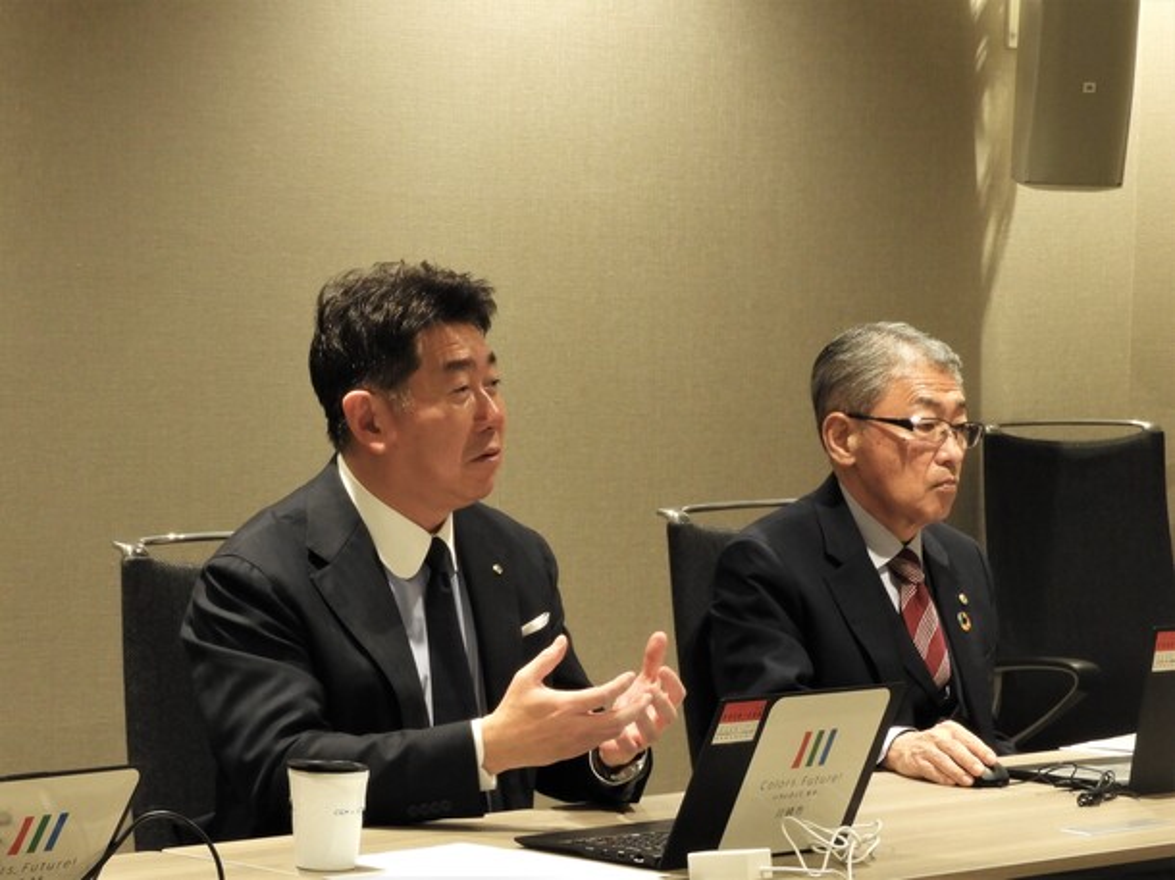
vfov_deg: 11.8
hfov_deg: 15.8
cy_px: 440
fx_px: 4241
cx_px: 588
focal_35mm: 125
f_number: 5
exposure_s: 1/30
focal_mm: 22.4
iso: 400
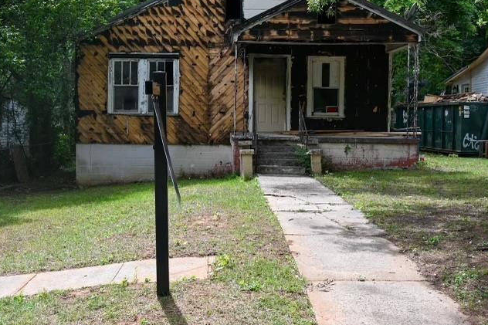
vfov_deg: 28.1
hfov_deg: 41.2
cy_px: 143
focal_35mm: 48
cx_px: 212
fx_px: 648
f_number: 5.6
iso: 200
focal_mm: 29.5
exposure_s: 1/250
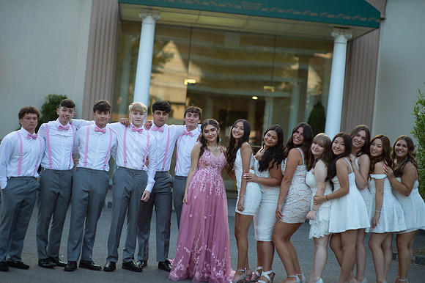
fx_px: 1003
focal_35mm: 85
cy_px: 142
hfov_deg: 23.9
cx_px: 212
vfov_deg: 16.1
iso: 250
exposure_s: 1/1000
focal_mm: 85
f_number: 2
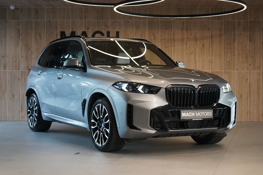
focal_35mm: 64
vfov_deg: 21.2
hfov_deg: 31.4
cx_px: 132
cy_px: 88
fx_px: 468
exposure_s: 1/160
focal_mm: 64
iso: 4000
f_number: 5.6
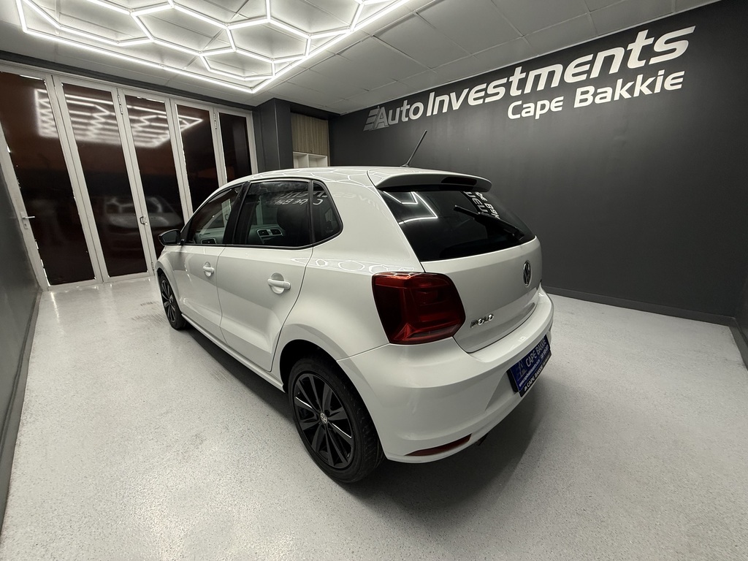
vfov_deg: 85.7
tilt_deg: -14.1
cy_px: 280
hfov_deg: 102.1
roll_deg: +0.2
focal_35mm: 14
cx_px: 374
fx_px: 303
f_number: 2.2
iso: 160
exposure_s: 1/100
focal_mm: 2.22
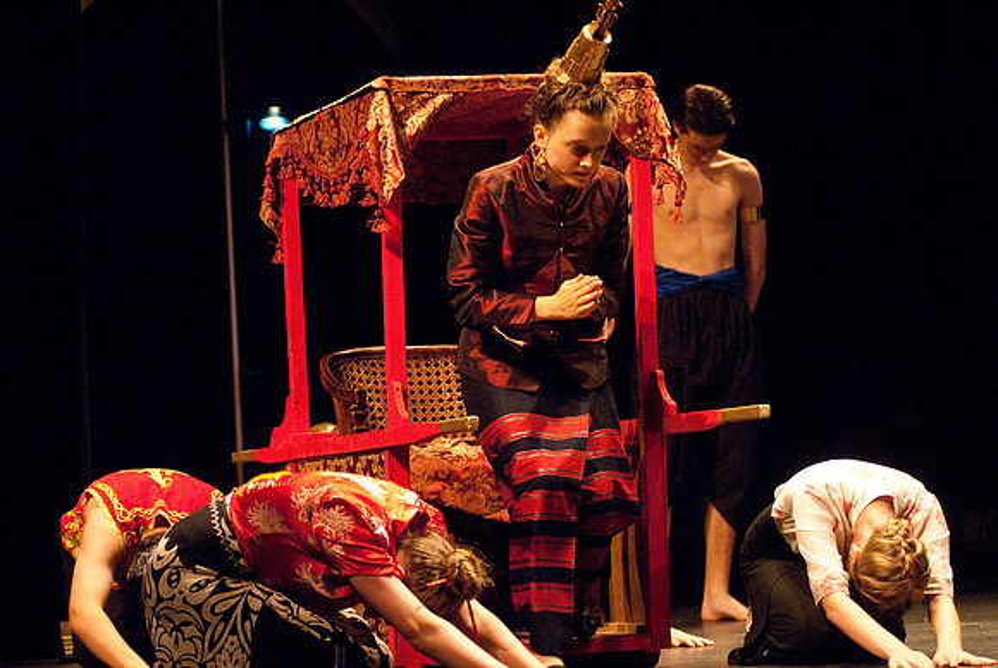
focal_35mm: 120
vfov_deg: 11.4
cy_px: 334
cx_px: 499
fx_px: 3330
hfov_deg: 17.0
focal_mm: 80
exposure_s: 1/250
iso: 1600
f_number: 2.8
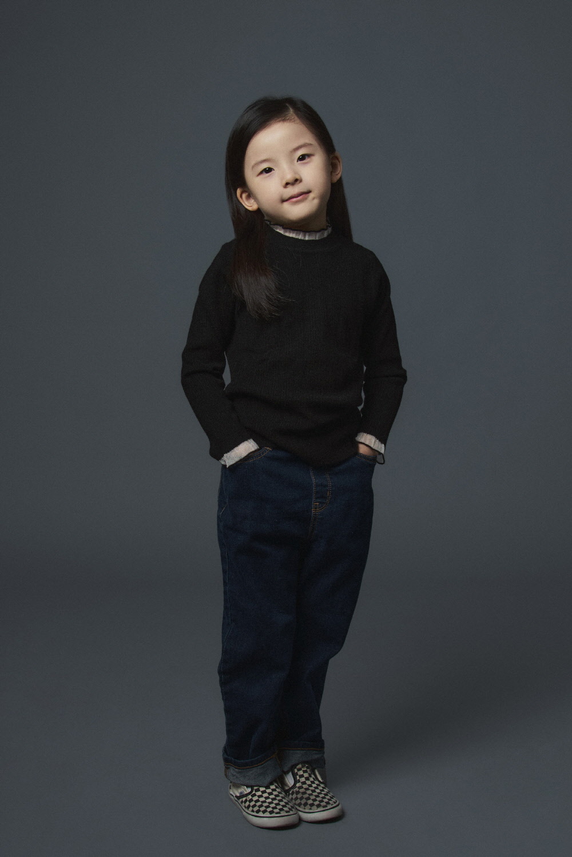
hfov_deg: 28.1
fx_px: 1143
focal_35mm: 48
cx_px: 286
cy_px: 428
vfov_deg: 41.1
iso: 100
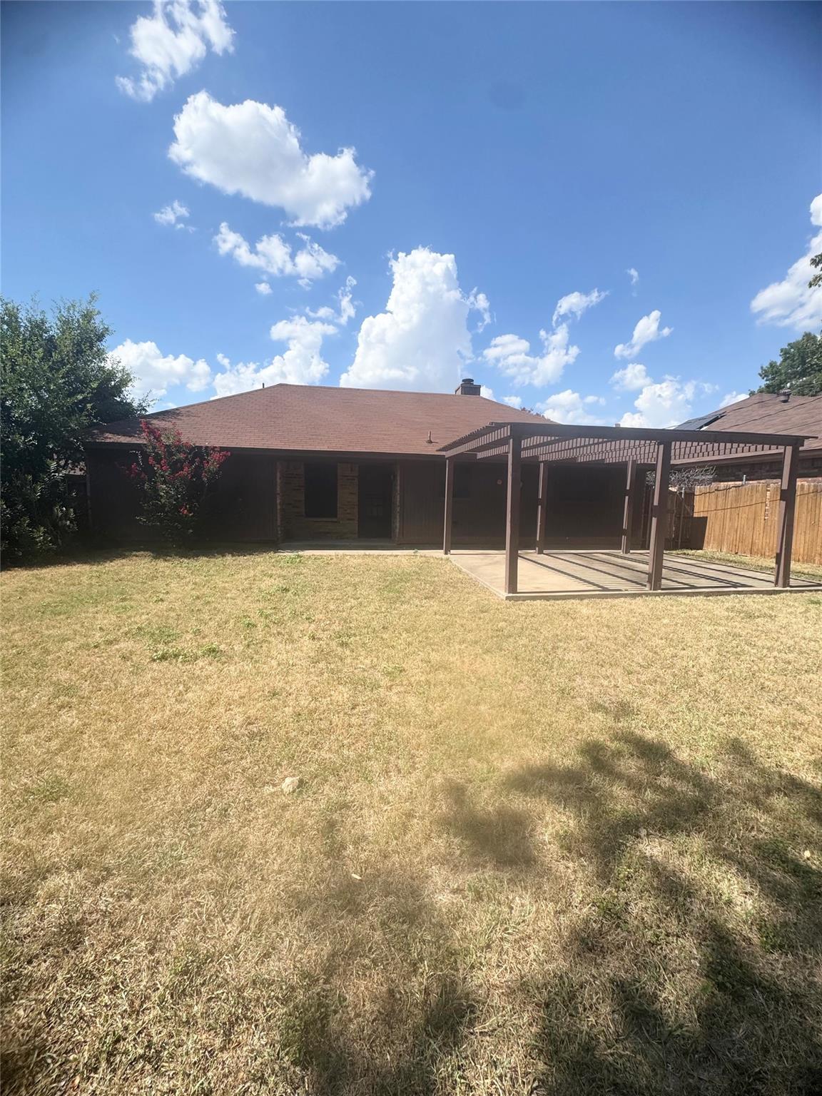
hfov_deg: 85.7
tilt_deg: -4.6
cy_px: 548
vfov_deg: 102.1
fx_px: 443
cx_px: 411
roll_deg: -1.5
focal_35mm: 14
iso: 50
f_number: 2.2
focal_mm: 2.22
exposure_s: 1/1880
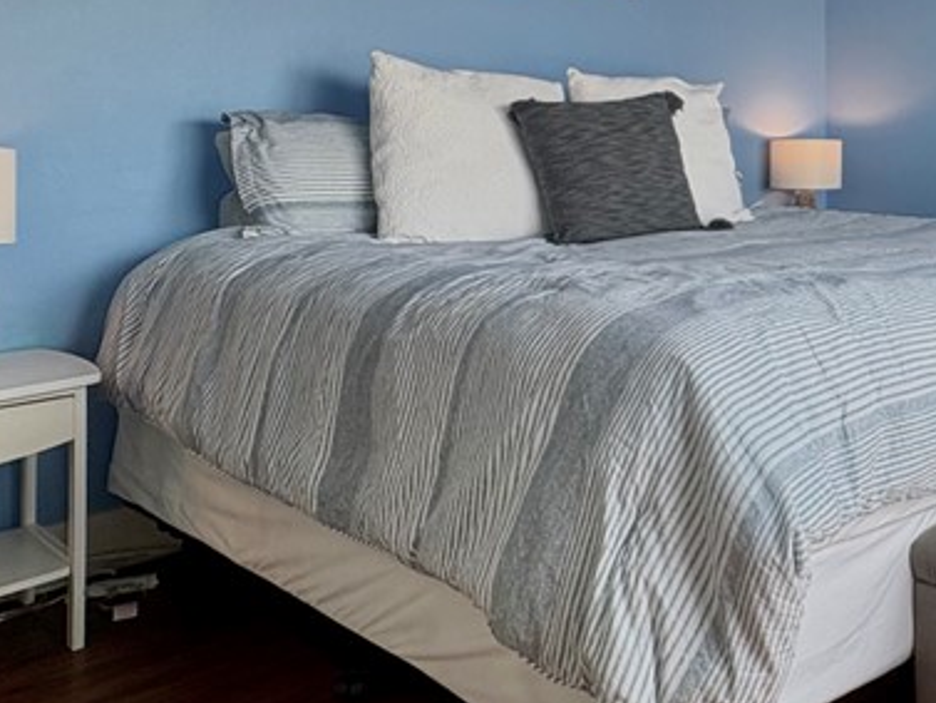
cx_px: 926
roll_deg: +0.3
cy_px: 129
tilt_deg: -0.5
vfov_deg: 36.3
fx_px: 1028
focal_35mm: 38
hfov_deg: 42.6
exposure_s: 1/120
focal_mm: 2.22
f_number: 2.2
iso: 80
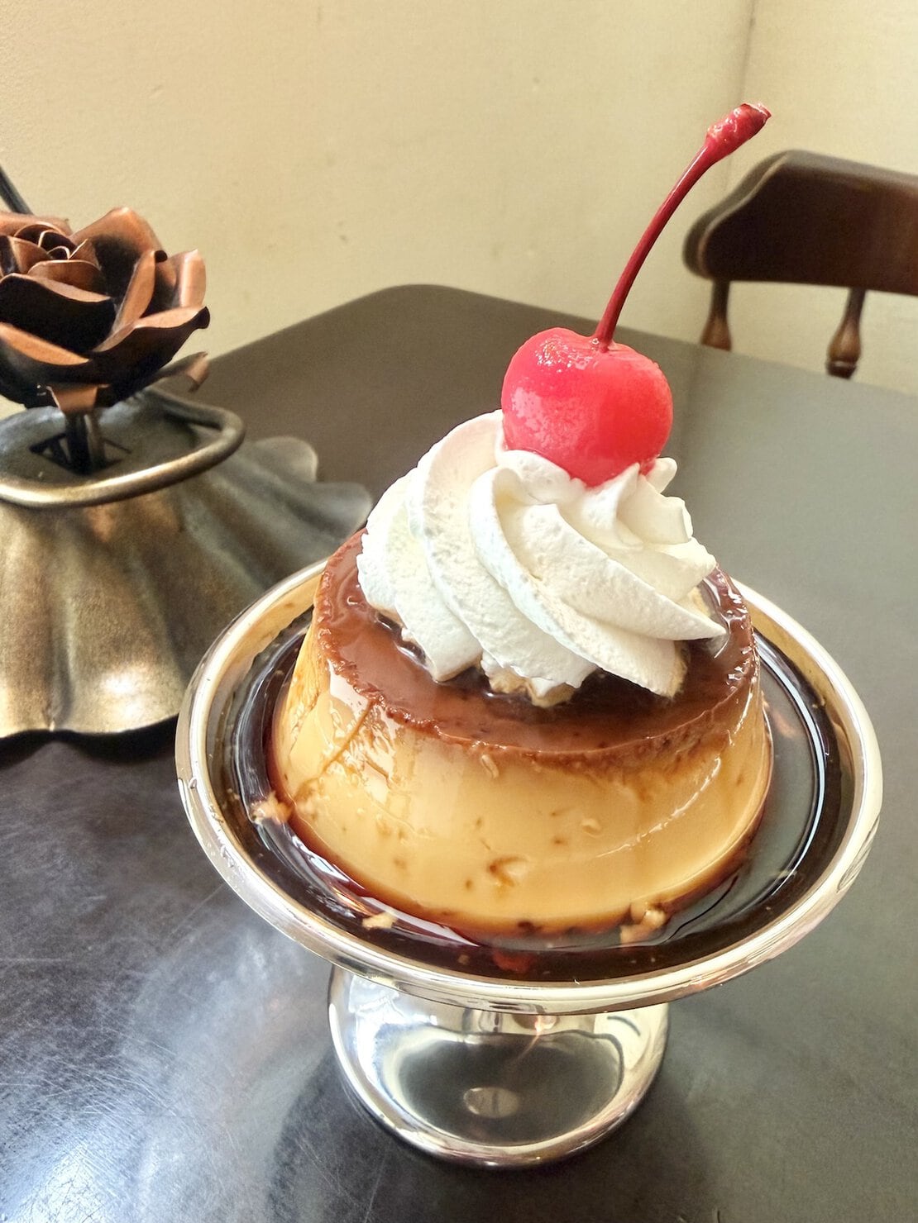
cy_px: 612
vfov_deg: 67.3
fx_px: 919
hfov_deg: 53.1
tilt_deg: -32.4
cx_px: 459
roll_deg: -2.1
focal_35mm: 26
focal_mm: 2.22
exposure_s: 1/50
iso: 400
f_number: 2.2
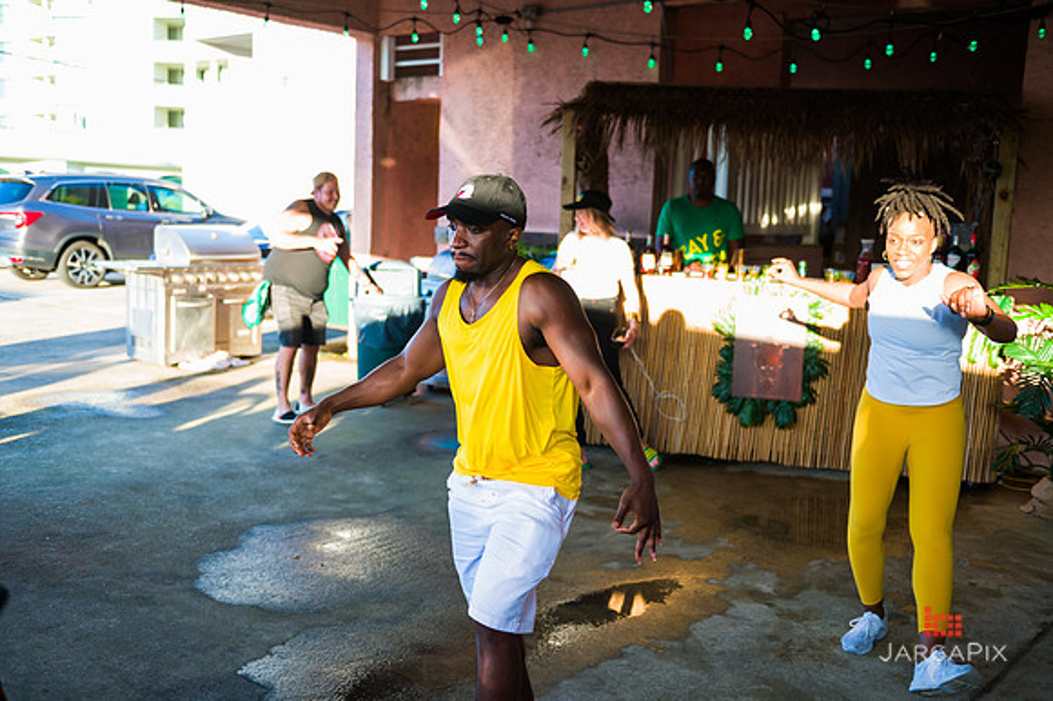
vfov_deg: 36.8
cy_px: 350
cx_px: 526
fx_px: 1052
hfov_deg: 53.2
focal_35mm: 36
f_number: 3.2
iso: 800
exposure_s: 1/640
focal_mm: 36
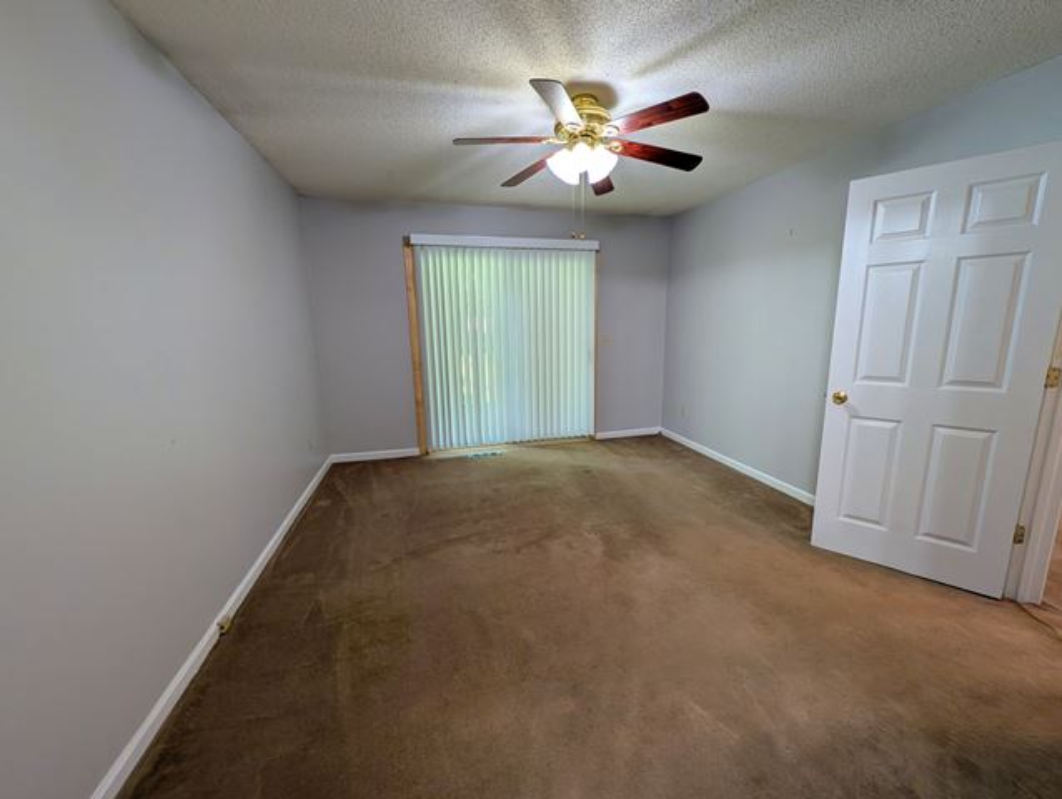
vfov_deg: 94.6
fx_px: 369
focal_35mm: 12
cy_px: 400
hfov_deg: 110.5
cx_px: 531
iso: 51
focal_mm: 2.02
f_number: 1.7
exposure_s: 1/60
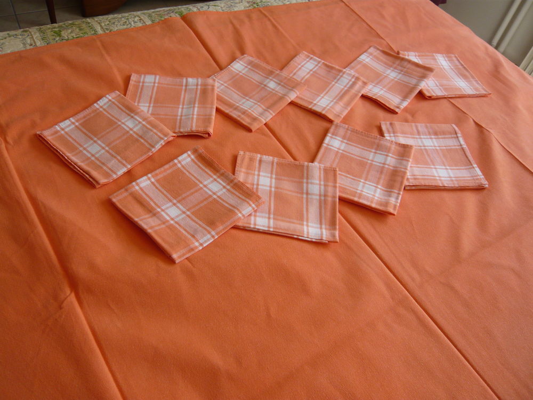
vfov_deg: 49.7
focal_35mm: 28
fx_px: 431
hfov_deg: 63.4
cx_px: 266
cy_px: 200
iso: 100
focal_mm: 4.6
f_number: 2.8
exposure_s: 1/125
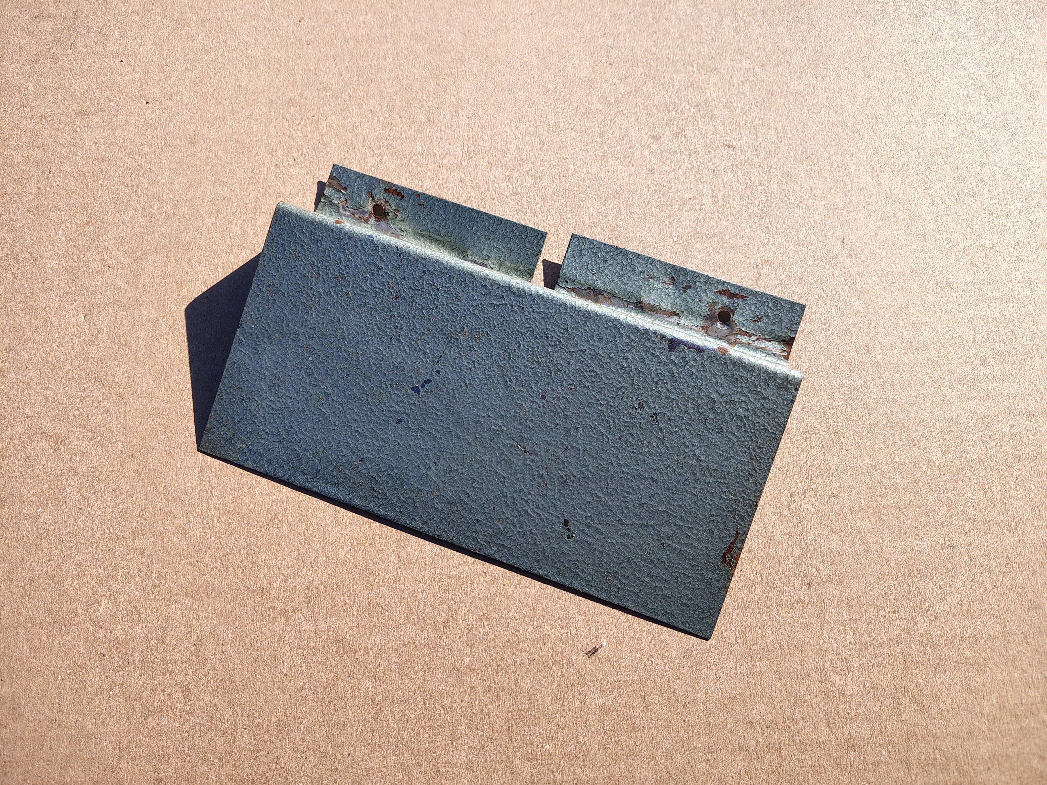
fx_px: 726
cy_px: 392
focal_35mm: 24
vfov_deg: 56.8
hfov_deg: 71.6
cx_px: 524
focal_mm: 5.56
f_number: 1.8
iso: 100
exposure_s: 1/1426
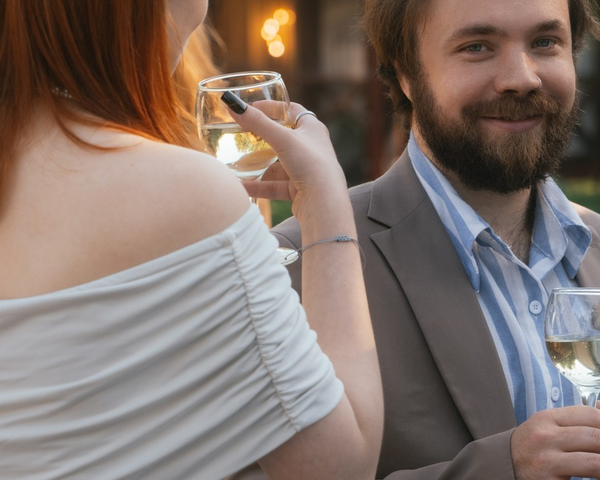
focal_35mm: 155
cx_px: 354
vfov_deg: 10.0
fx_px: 2753
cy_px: 292
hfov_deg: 12.4
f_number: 4
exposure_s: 1/200
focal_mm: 62
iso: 100
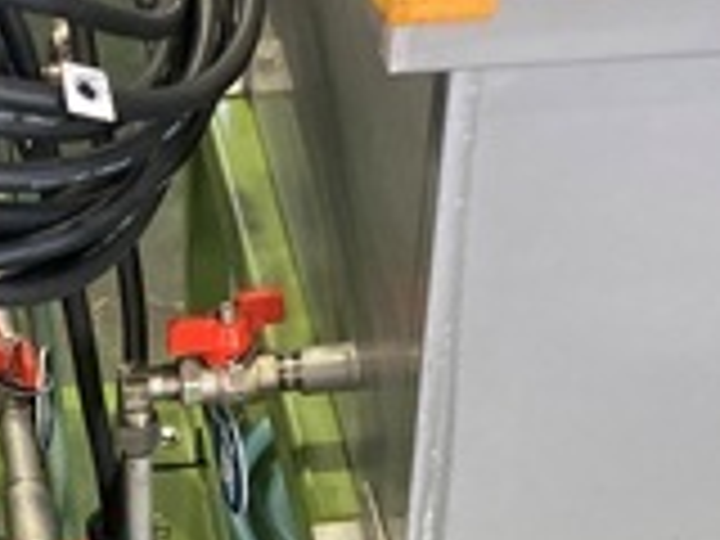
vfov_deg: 12.8
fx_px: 2330
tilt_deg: -46.2
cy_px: 698
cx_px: 284
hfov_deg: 17.6
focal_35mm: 112
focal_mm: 3.99
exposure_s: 1/60
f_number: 1.8
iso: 200
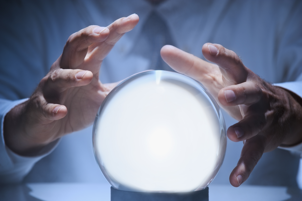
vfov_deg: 6.9
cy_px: 100
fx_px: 1677
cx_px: 151
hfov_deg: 10.3
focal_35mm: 200
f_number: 8
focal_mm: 200
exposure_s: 1/320
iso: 200
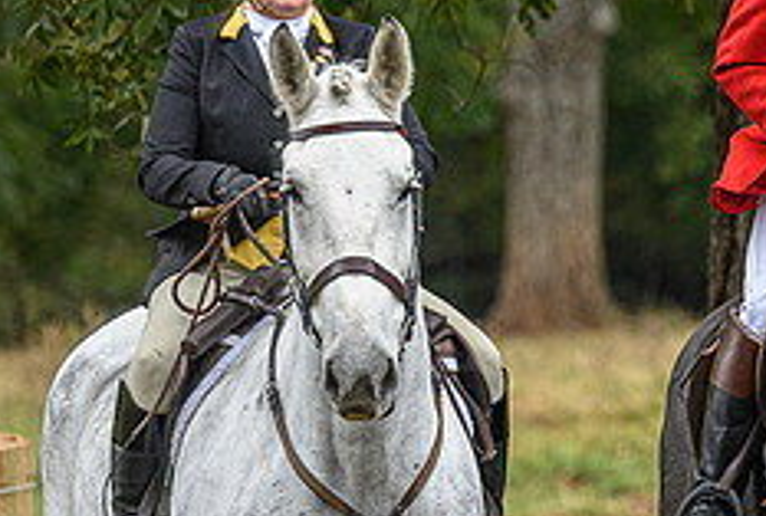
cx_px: 1058
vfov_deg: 2.4
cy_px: 129
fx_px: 12232
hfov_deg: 3.6
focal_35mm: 573
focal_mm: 165
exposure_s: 1/640
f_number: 3.5
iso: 800
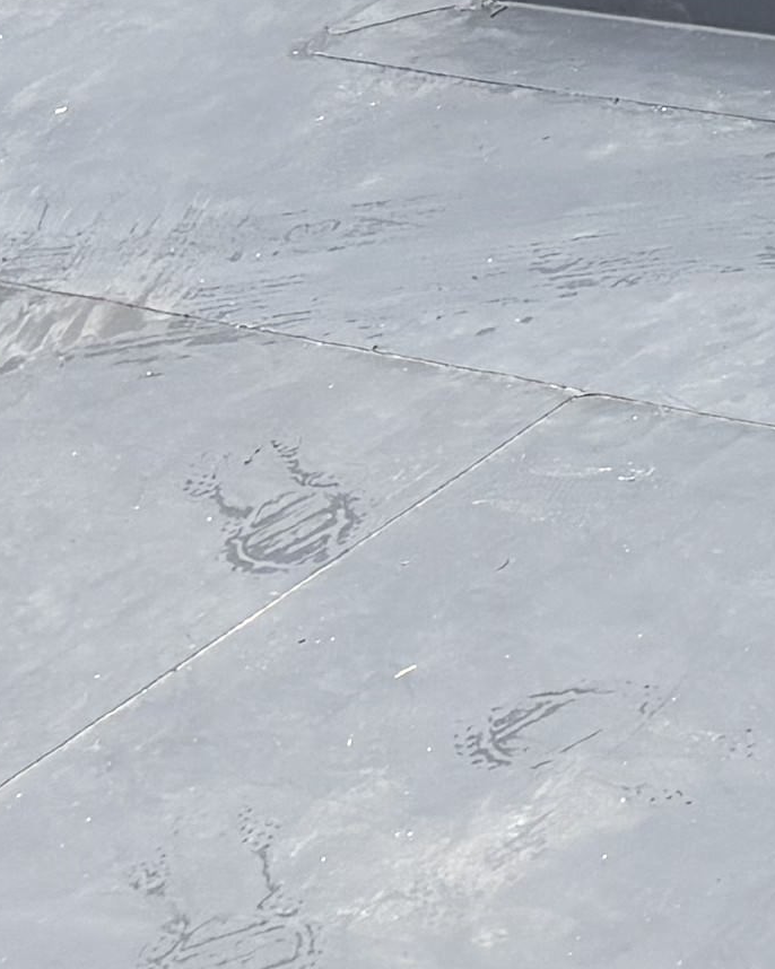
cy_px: -199
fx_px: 4847
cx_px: 2379
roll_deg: +12.9
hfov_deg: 7.8
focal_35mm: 169
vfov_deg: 11.2
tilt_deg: -22.7
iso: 50
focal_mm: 5.96
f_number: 1.6
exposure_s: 1/1155
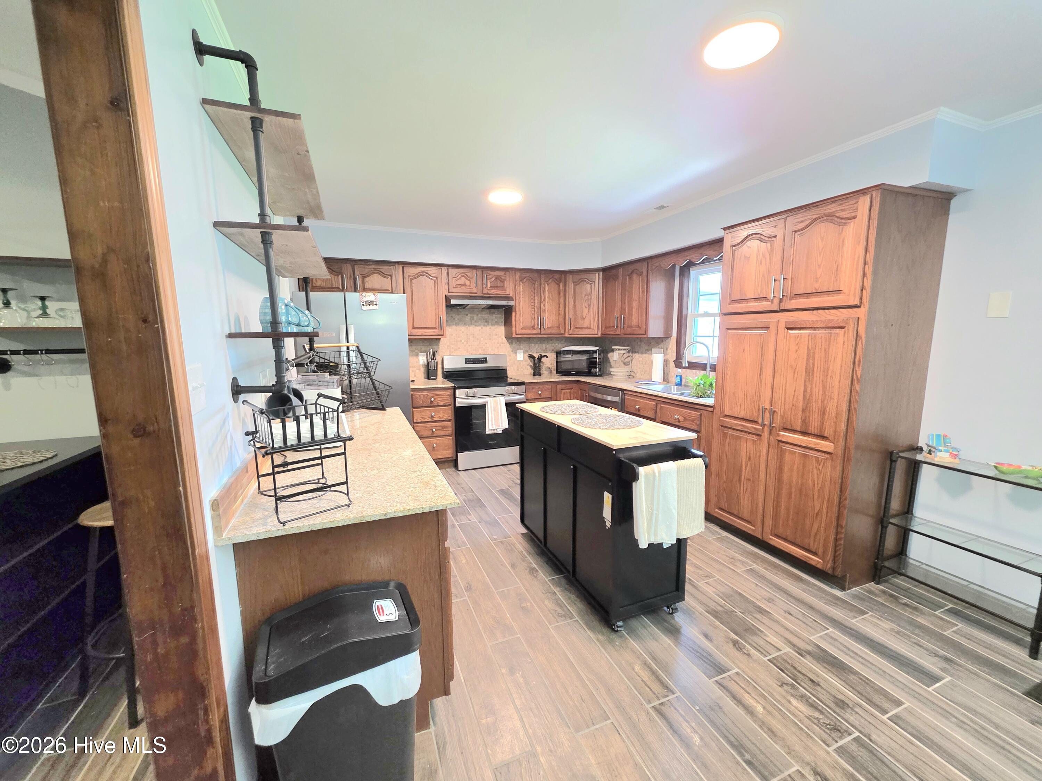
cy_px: 390
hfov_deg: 106.2
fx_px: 391
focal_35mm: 13
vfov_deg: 89.9
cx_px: 521
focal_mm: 2.2
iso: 500
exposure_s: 1/60.2
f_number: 1.9
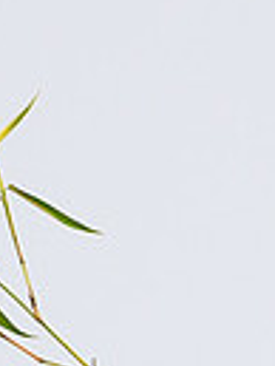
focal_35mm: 4944
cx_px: 386
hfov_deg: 0.3
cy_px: 693
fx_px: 52283
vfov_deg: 0.4
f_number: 4
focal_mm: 560
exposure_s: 1/2500
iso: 1000
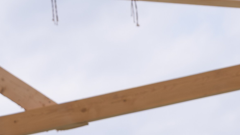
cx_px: -70
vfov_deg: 4.8
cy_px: 222
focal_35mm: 250
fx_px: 1591
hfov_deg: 8.5
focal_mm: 45.5
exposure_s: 1/1000
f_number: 4
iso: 160
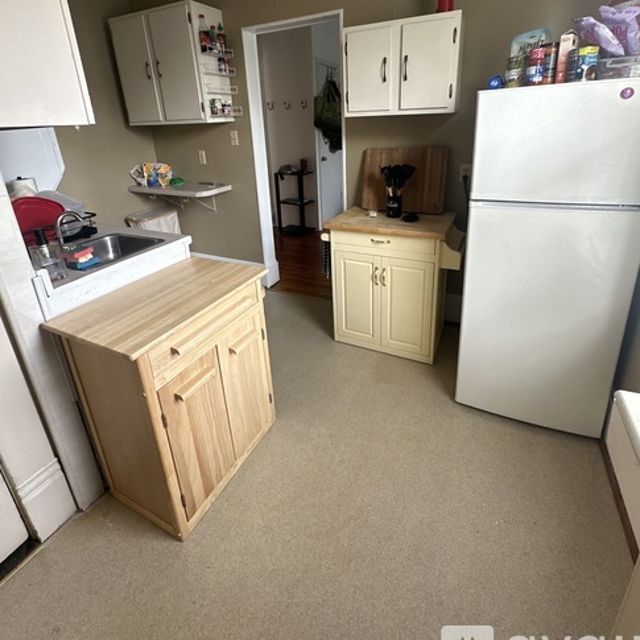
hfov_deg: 84.0
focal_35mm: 17
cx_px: 325
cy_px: 238
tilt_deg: -17.6
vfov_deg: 82.3
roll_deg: +2.2
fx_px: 356
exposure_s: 1/99
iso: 160
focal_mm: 2.22
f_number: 2.2
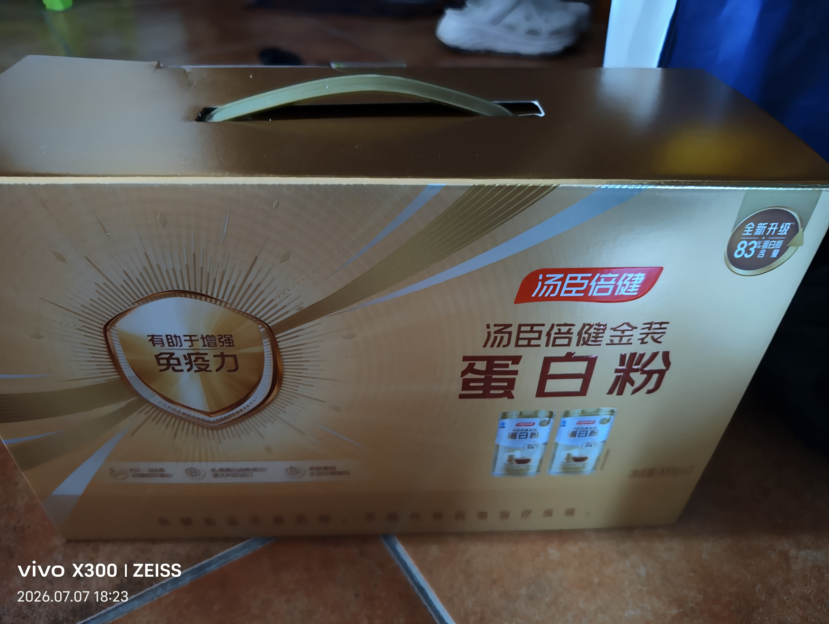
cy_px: 312
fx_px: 552
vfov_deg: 59.0
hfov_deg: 73.8
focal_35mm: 23
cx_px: 414
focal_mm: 6.25
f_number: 1.68
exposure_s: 1/14.3
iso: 9736
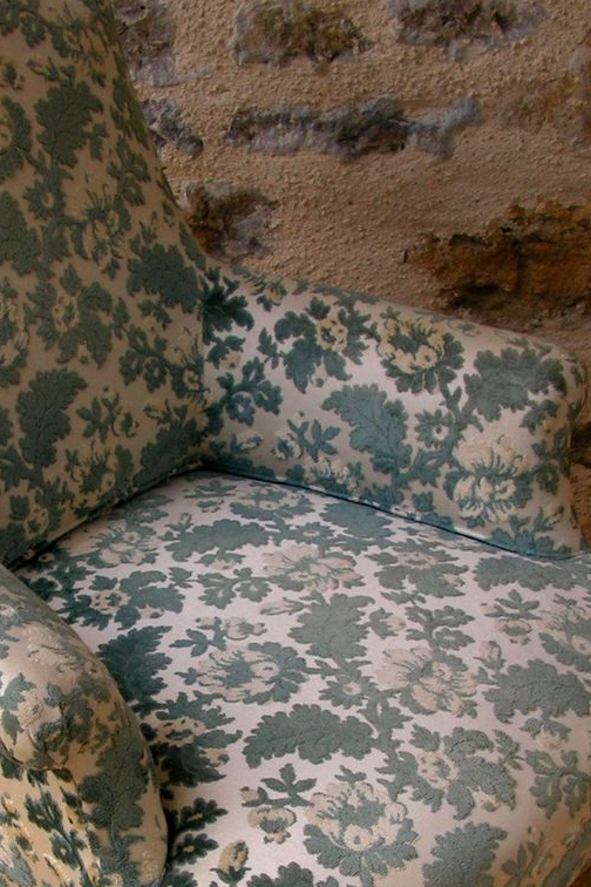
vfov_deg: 30.2
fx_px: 1625
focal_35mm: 66
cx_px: 213
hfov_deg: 20.6
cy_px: 619
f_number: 3.2
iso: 64
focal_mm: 6
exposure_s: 1/160
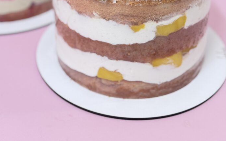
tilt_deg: -27.5
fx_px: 425
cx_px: 114
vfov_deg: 18.3
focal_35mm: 69
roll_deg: -1.1
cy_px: -8
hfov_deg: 29.8
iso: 200
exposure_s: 1/50
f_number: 1.78
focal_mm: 6.76
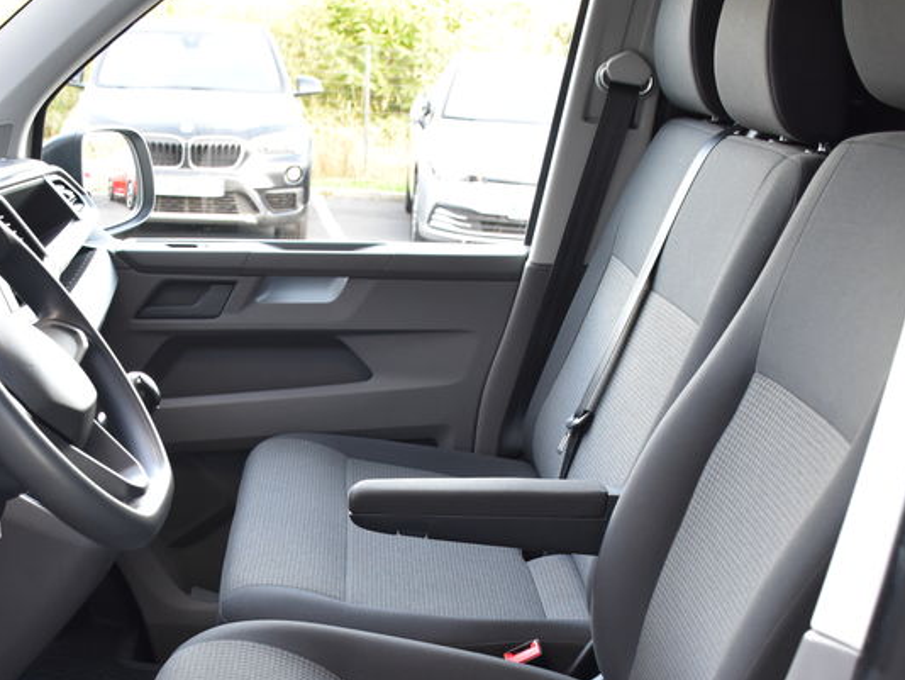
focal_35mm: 54
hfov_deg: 35.4
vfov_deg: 26.5
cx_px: 347
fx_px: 1412
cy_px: 557
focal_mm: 20
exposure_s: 1/60
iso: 800
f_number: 4
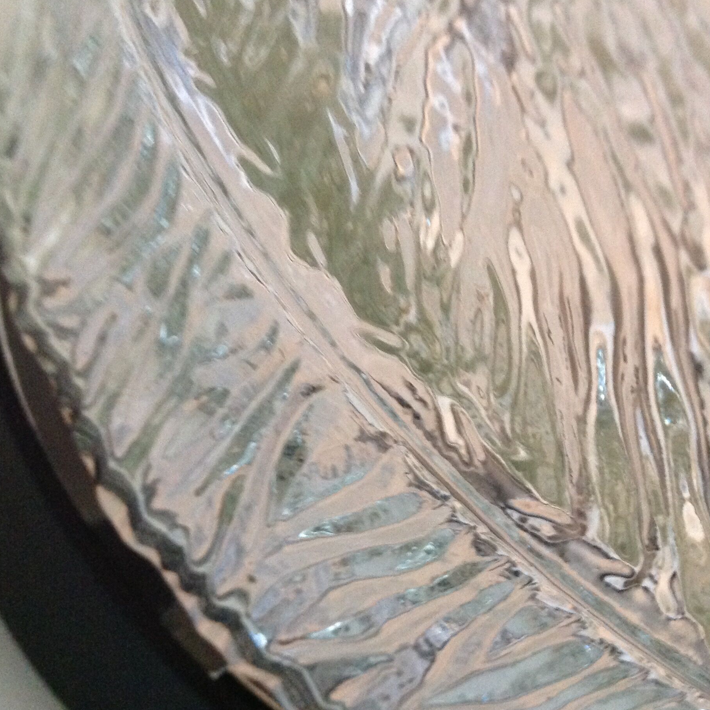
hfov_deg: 38.3
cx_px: 366
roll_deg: -44.1
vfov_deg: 38.3
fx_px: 1021
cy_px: 361
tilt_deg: -44.4
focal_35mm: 44
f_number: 2.4
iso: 500
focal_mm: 4.28
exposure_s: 1/17
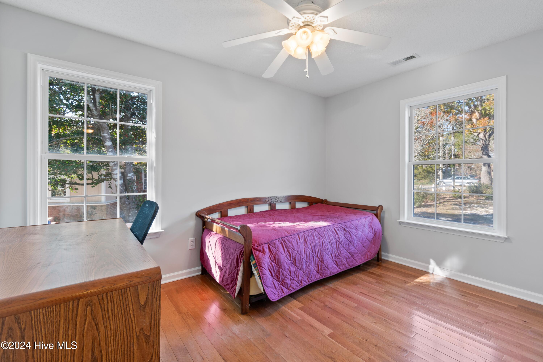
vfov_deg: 77.3
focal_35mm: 15
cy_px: 181
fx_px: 226
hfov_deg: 100.4
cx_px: 272
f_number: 4.5
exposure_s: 1/4
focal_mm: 10
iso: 100
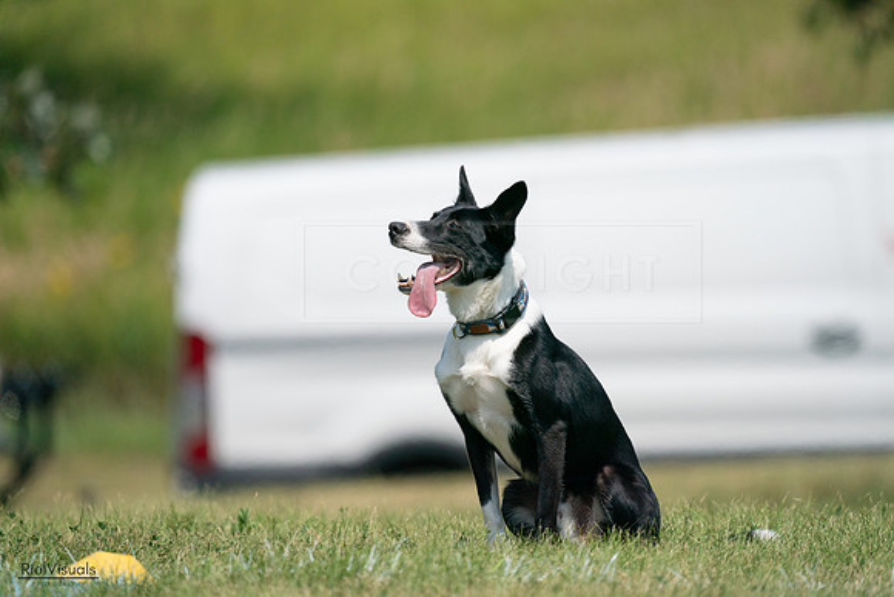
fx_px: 14903
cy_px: 298
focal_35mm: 600
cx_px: 447
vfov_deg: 2.3
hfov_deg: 3.4
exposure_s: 1/4000
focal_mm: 600
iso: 400
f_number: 6.3
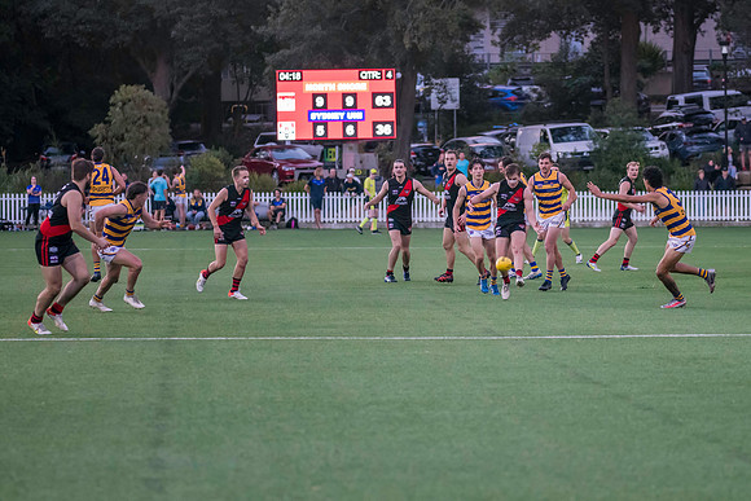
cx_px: 516
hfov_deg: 10.9
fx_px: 3948
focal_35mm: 189
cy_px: 214
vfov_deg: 7.3
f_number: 2.8
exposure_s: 1/1250
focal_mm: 120
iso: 3200
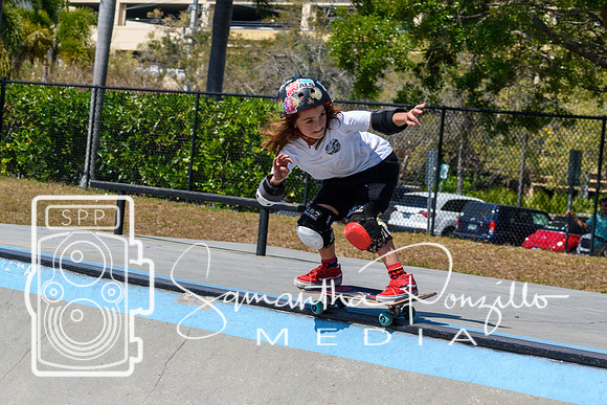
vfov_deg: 11.4
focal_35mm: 120
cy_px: 202
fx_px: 2024
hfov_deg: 17.1
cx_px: 304
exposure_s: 1/1000
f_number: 8
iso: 200
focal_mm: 80
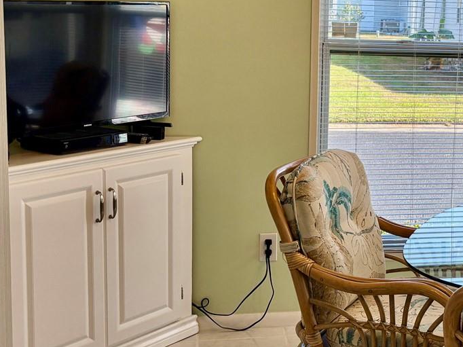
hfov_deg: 30.6
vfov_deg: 23.9
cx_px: 396
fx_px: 816
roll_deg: -1.4
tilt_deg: -7.7
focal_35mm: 61
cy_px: 110
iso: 64
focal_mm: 5.96
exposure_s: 1/456
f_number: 1.6
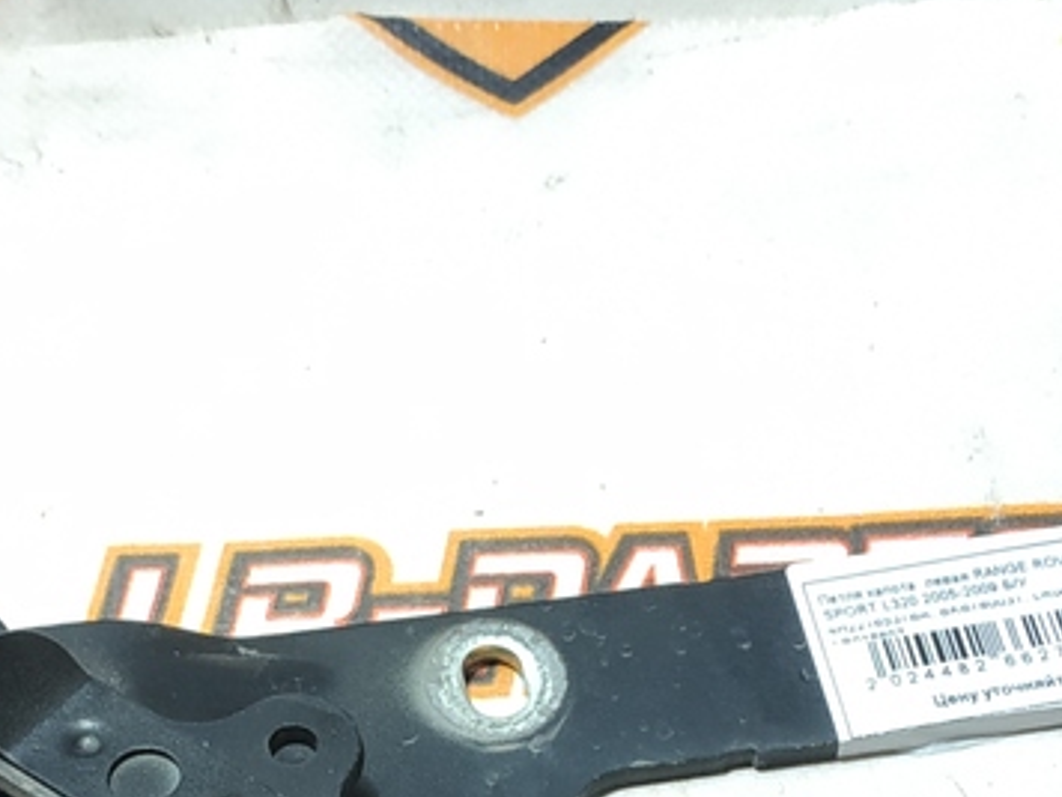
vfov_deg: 17.3
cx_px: 504
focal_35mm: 81
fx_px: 2485
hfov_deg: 24.1
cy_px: 964
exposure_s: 1/50
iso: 125
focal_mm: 3.94
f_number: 1.9
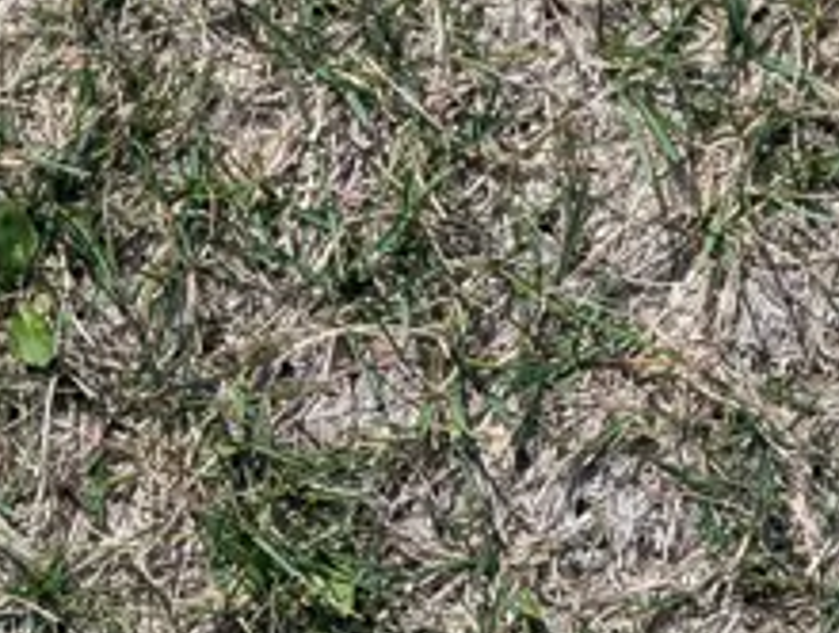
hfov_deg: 12.2
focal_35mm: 156
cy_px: 433
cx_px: -332
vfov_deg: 9.5
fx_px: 3789
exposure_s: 1/1266
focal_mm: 6.9
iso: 19
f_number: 1.68
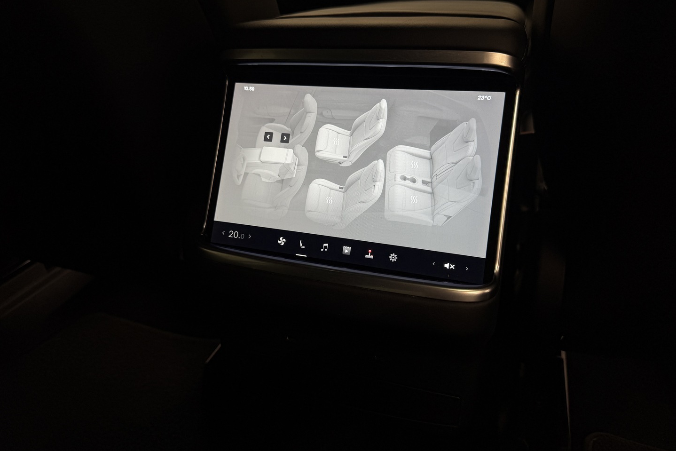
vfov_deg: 51.2
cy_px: 203
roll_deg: +1.3
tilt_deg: -22.3
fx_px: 469
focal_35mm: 25
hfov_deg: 71.5
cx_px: 338
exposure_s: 1/121
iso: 80
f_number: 1.78
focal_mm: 6.76
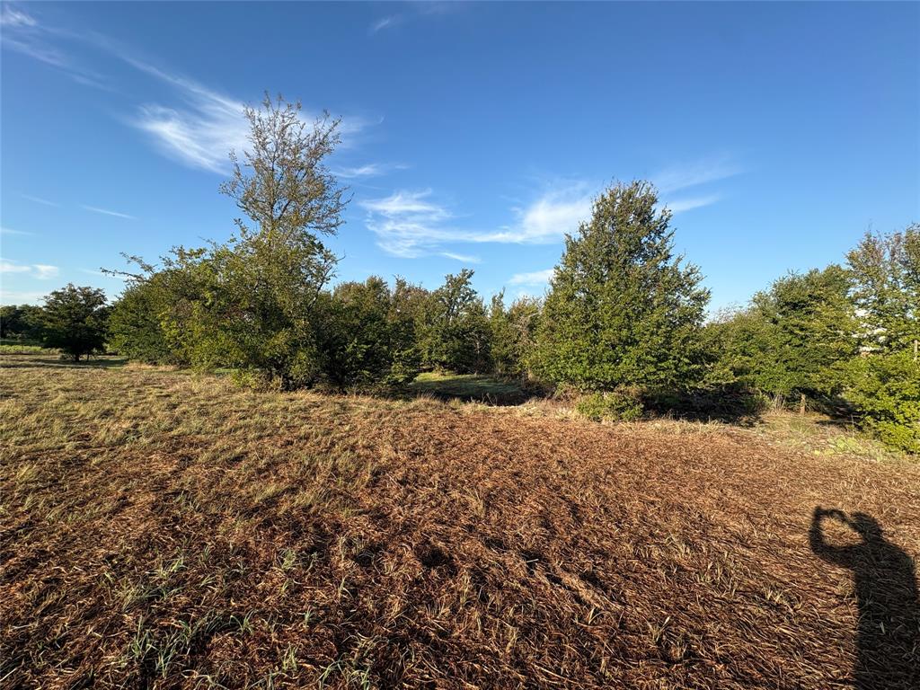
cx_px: 460
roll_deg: -1.4
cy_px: 345
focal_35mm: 14
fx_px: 372
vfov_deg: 85.7
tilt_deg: -0.2
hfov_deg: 102.1
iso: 40
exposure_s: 1/921
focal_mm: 2.22
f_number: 2.2
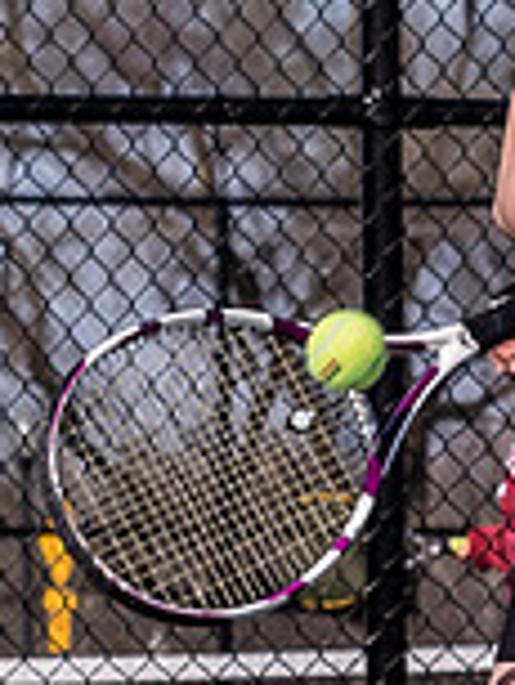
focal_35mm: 689
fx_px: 13648
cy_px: 393
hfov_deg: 2.2
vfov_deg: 2.9
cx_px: 571
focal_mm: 60
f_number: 5
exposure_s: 1/1600
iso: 320
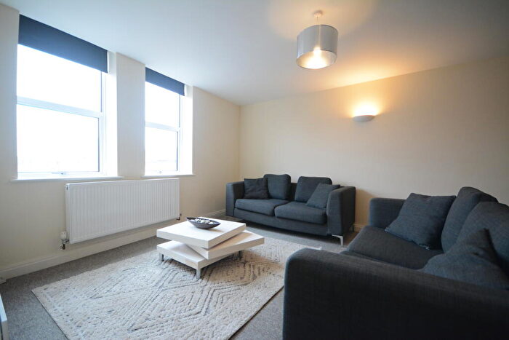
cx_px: 254
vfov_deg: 77.4
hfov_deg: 100.4
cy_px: 170
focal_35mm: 15
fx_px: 212
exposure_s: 1/100
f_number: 5
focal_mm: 10
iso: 1600
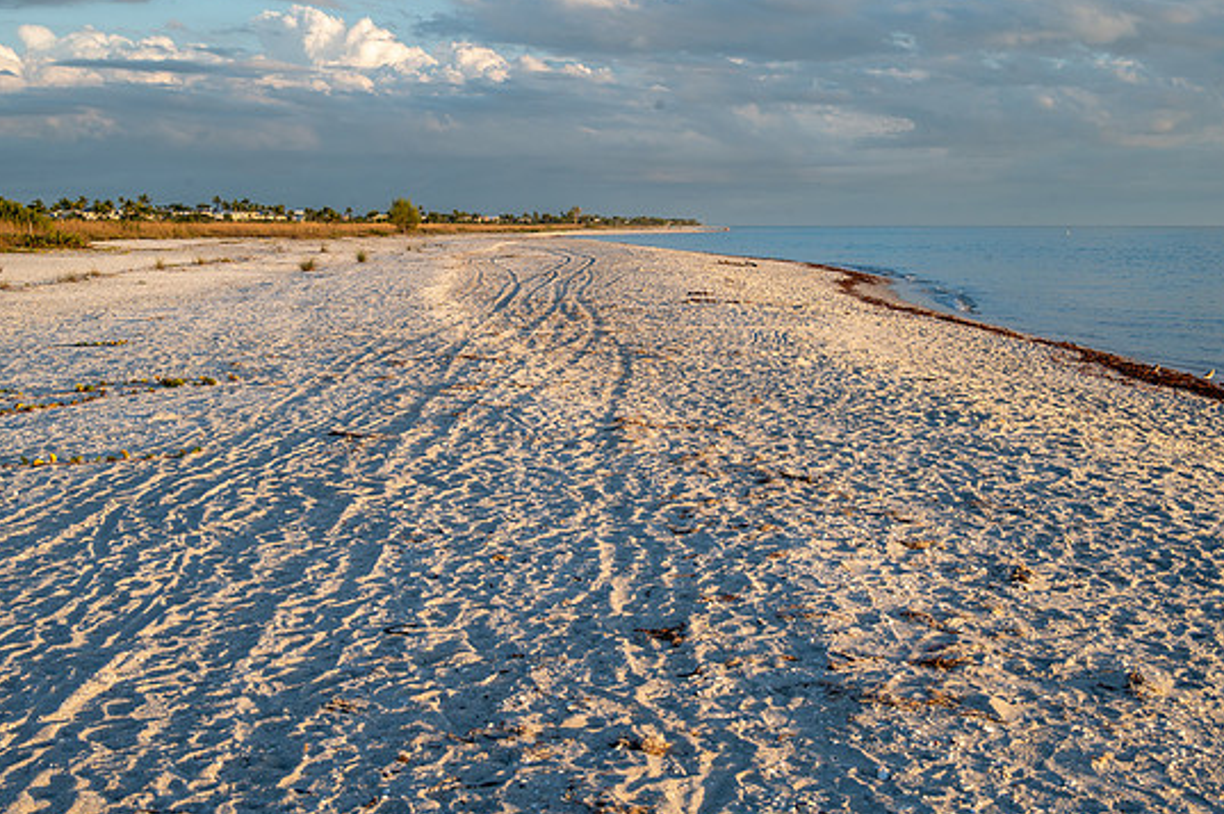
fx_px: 1766
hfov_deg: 38.2
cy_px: 390
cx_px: 625
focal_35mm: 52
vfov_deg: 25.9
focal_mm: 47
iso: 100
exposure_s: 1/100
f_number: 11
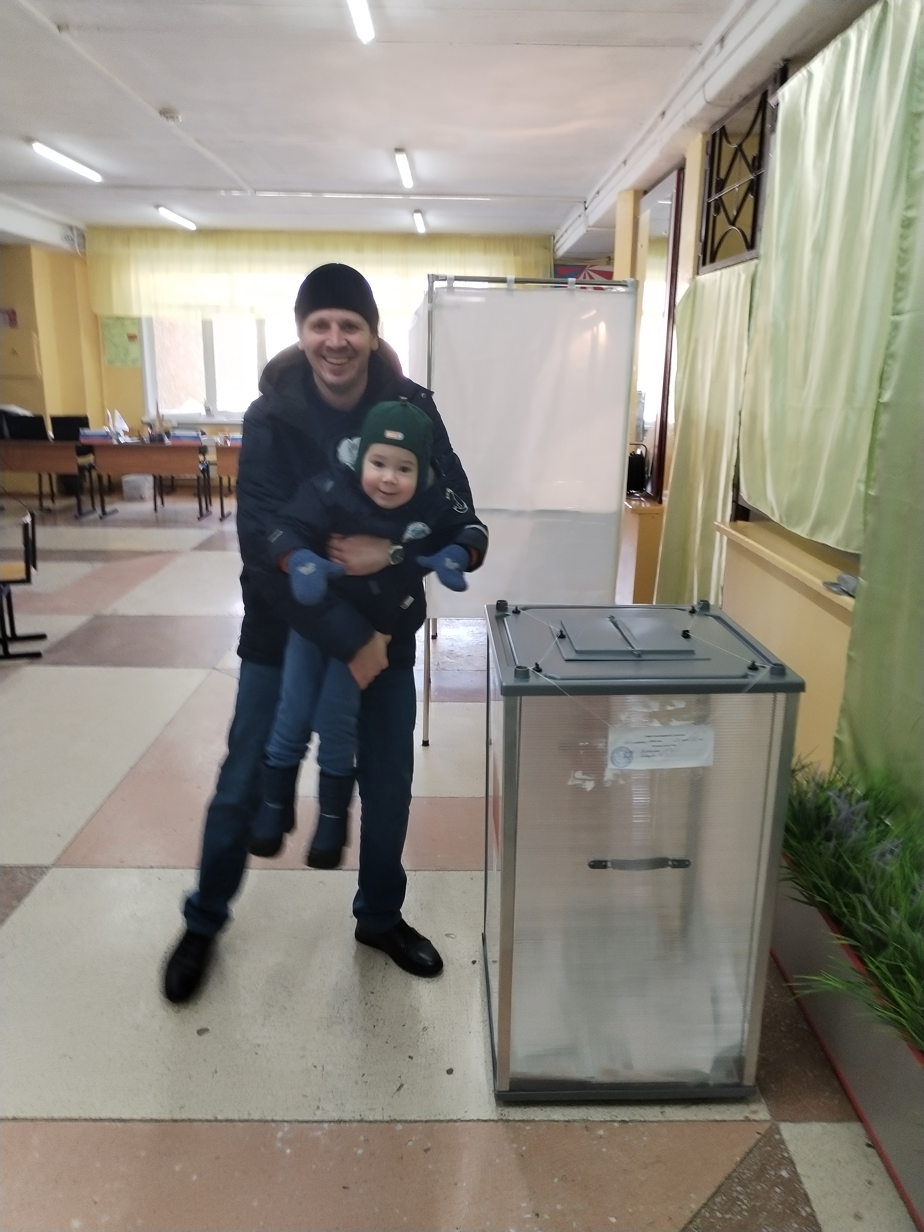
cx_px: 462
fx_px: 1032
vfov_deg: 61.7
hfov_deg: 48.2
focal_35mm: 29
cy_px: 616
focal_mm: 4.75
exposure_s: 1/50
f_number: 1.8
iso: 211
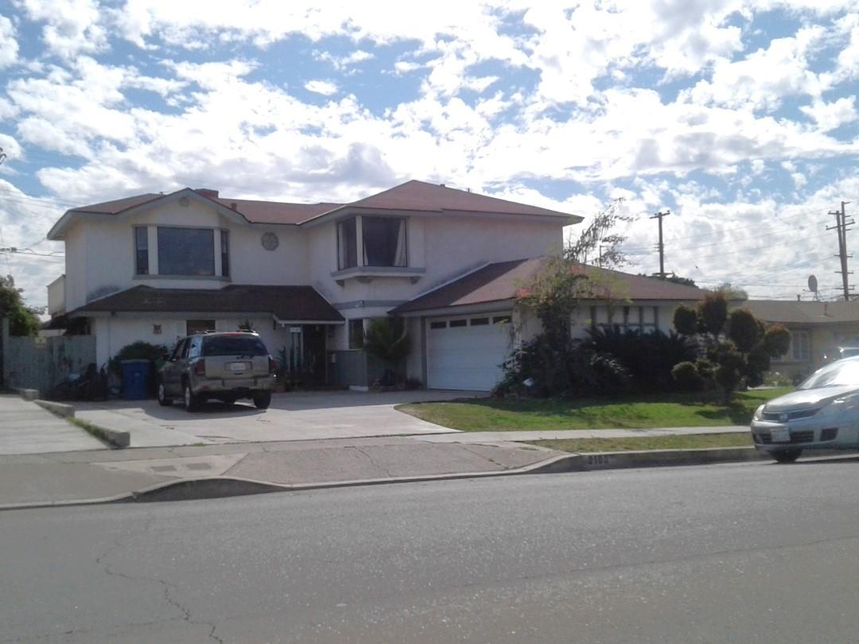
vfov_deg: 42.9
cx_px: 430
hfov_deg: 55.4
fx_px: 819
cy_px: 322
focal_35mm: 33
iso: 50
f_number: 2.2
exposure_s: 1/3636
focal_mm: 3.3
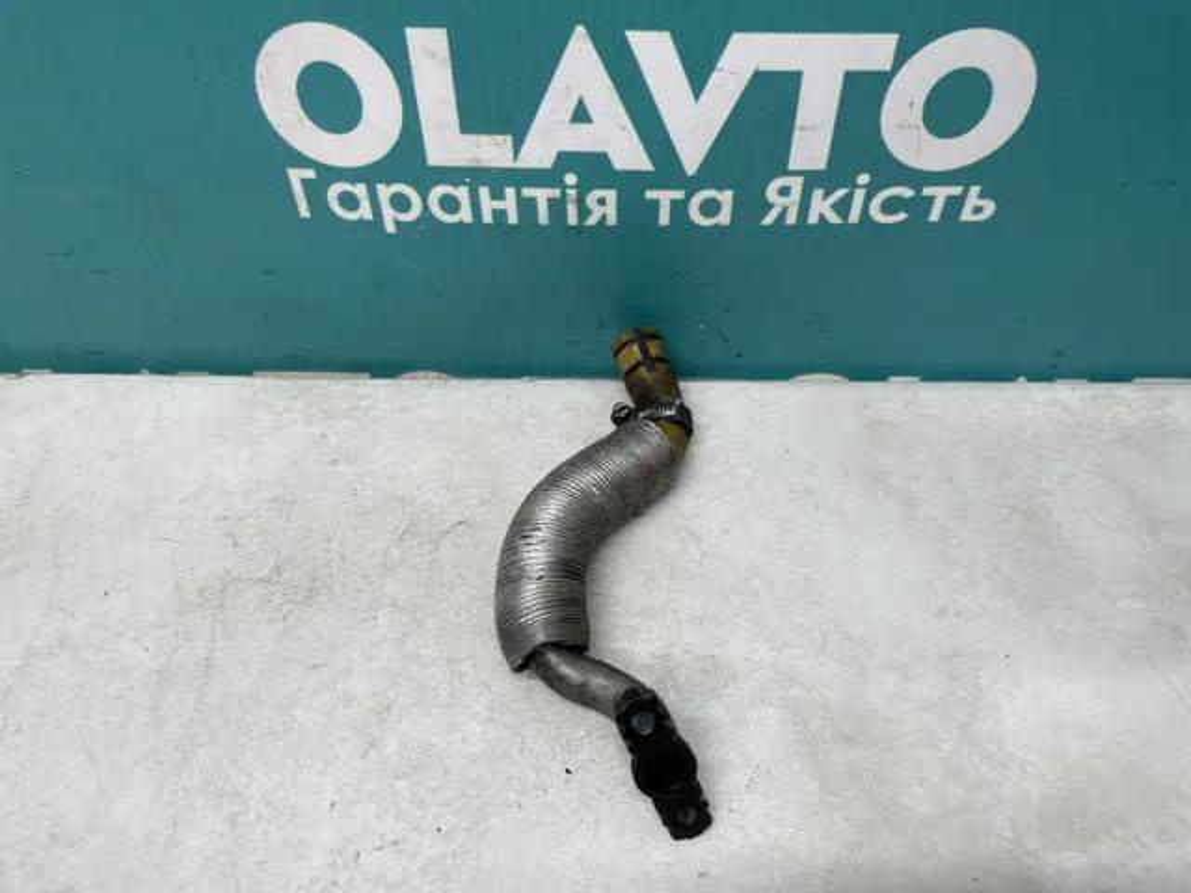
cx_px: 596
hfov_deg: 67.3
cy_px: 446
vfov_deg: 53.1
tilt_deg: -48.7
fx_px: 895
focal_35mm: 26
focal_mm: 4.2
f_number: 1.6
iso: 64
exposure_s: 1/100
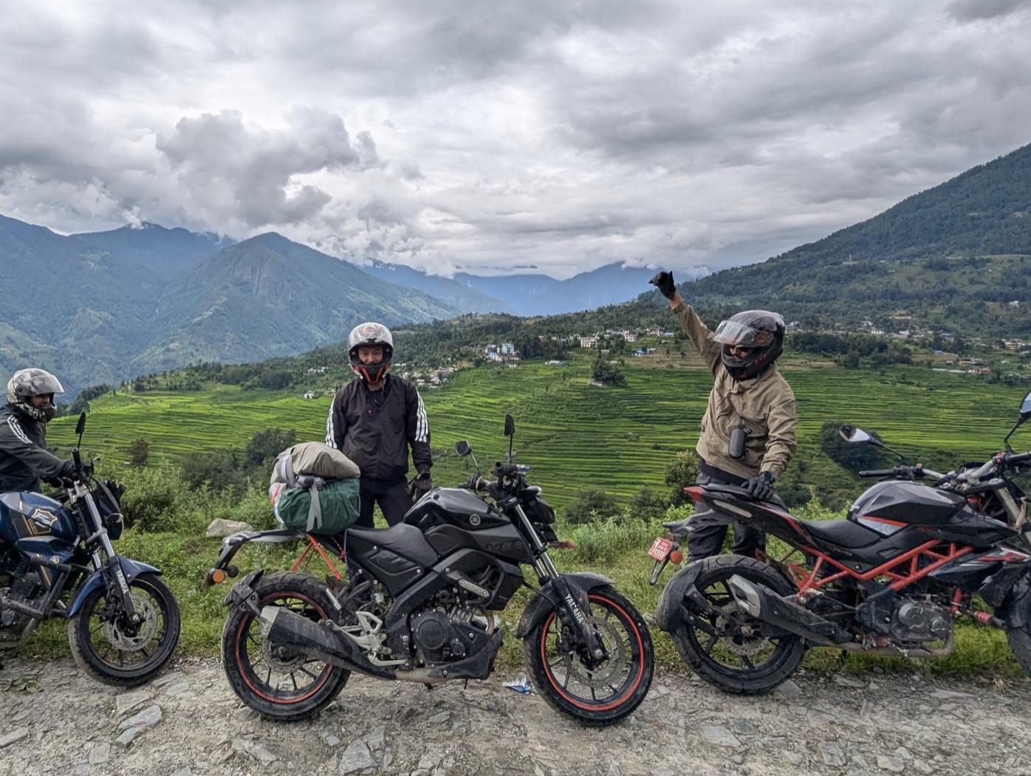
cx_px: 378
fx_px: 656
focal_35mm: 22
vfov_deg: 60.8
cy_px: 319
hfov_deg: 74.8
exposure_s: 1/2398
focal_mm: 2.35
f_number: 2.2
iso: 51
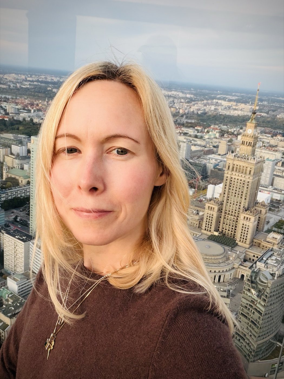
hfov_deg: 46.8
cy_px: 190
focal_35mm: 30
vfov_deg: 60.0
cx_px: 142
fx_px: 328
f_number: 1.9
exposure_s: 1/121
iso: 40
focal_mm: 2.71
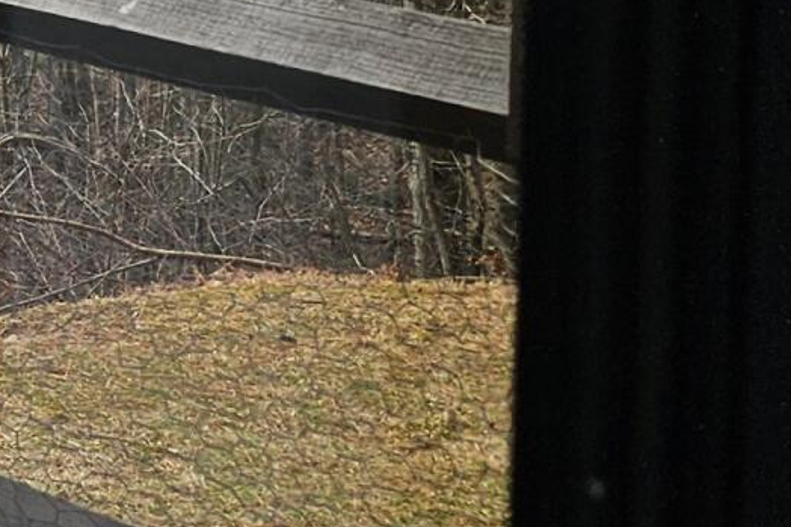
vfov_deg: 9.6
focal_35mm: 137
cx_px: -847
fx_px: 3009
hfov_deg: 12.8
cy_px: -376
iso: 10
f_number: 1.7
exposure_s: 1/447
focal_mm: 6.3
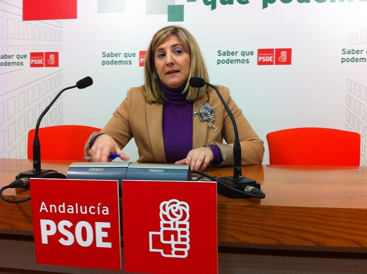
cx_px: 184
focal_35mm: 35
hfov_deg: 52.7
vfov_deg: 40.6
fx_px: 370
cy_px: 137
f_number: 2.8
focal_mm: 3.85
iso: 80
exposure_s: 1/30
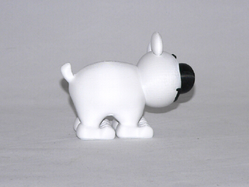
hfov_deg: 51.3
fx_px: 259
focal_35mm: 36
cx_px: 124
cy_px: 94
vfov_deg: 39.7
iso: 100
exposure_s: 1/30
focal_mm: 6
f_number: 2.8
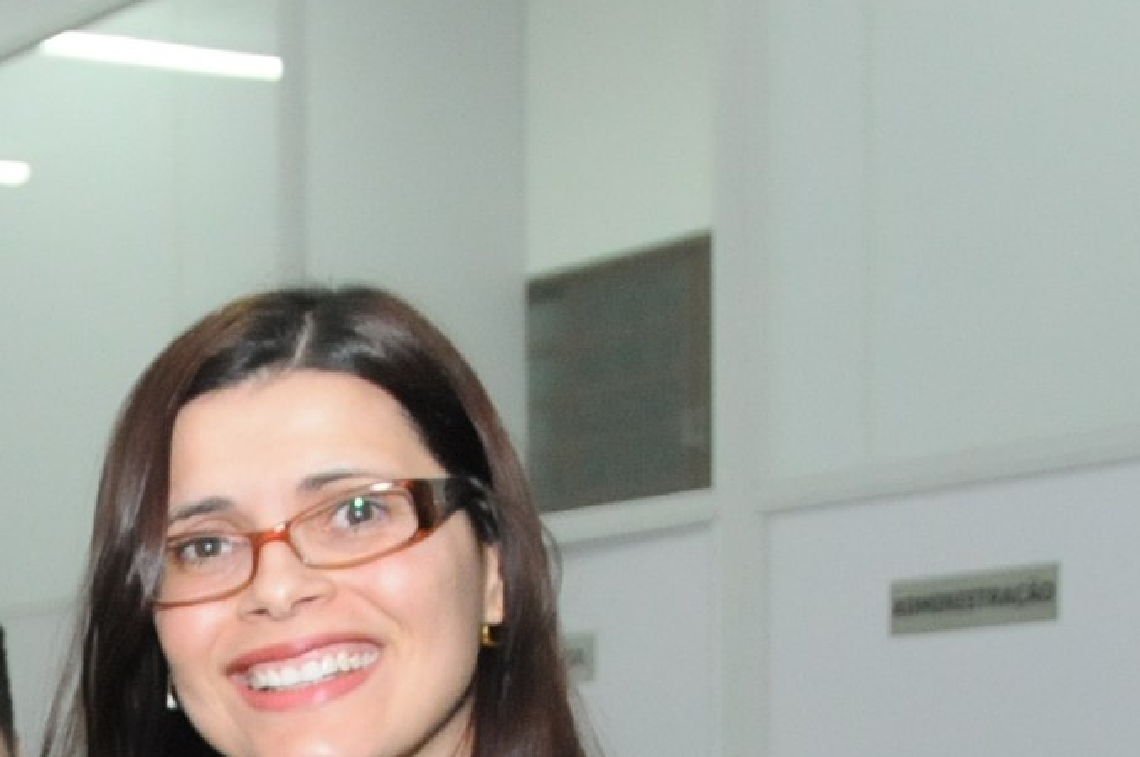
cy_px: 1087
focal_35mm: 95
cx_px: -121
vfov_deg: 13.6
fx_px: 3005
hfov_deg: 20.5
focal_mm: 20
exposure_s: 1/250
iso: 3200
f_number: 5
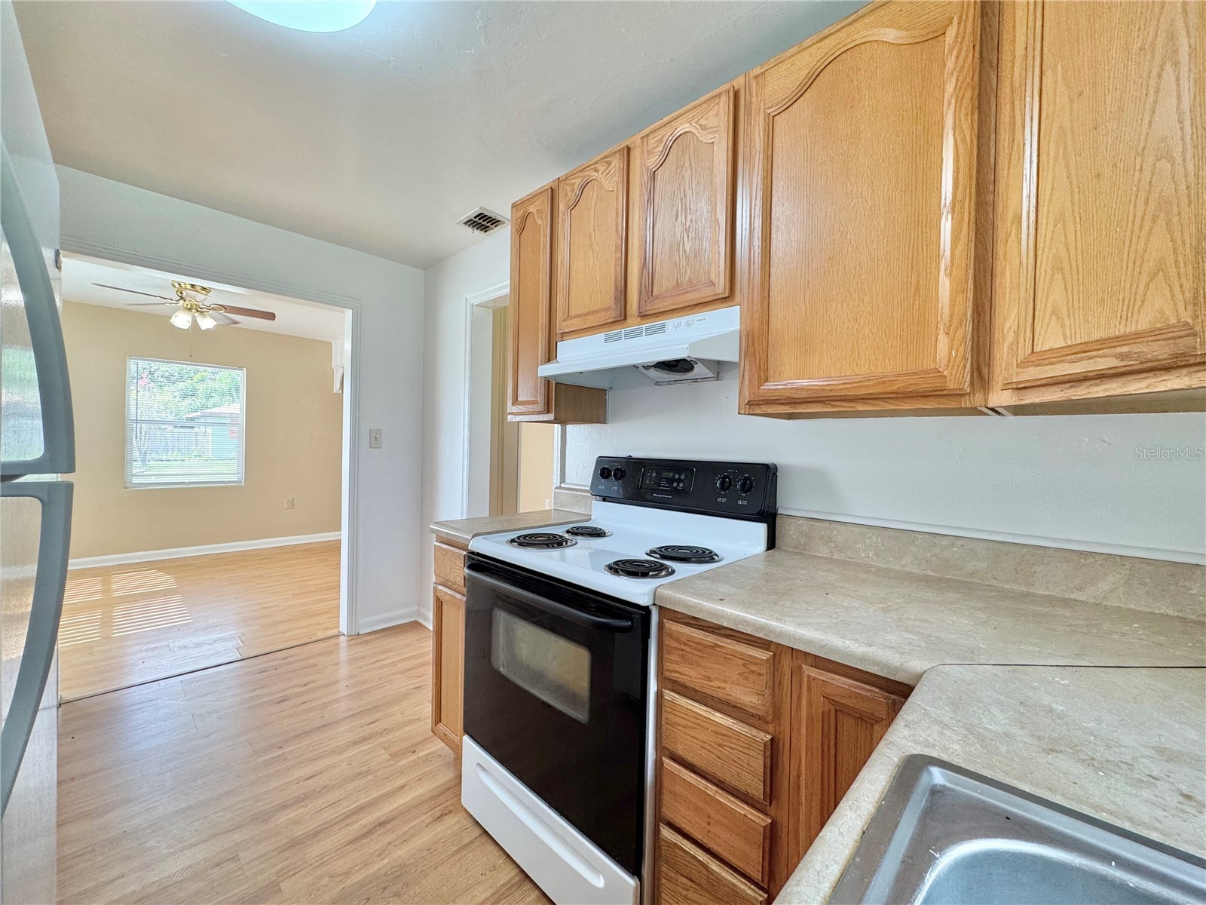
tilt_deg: -0.8
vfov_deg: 85.7
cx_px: 603
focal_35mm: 14
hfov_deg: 102.1
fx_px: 488
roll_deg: -1.1
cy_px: 452
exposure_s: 1/120
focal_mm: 2.22
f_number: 2.2
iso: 125
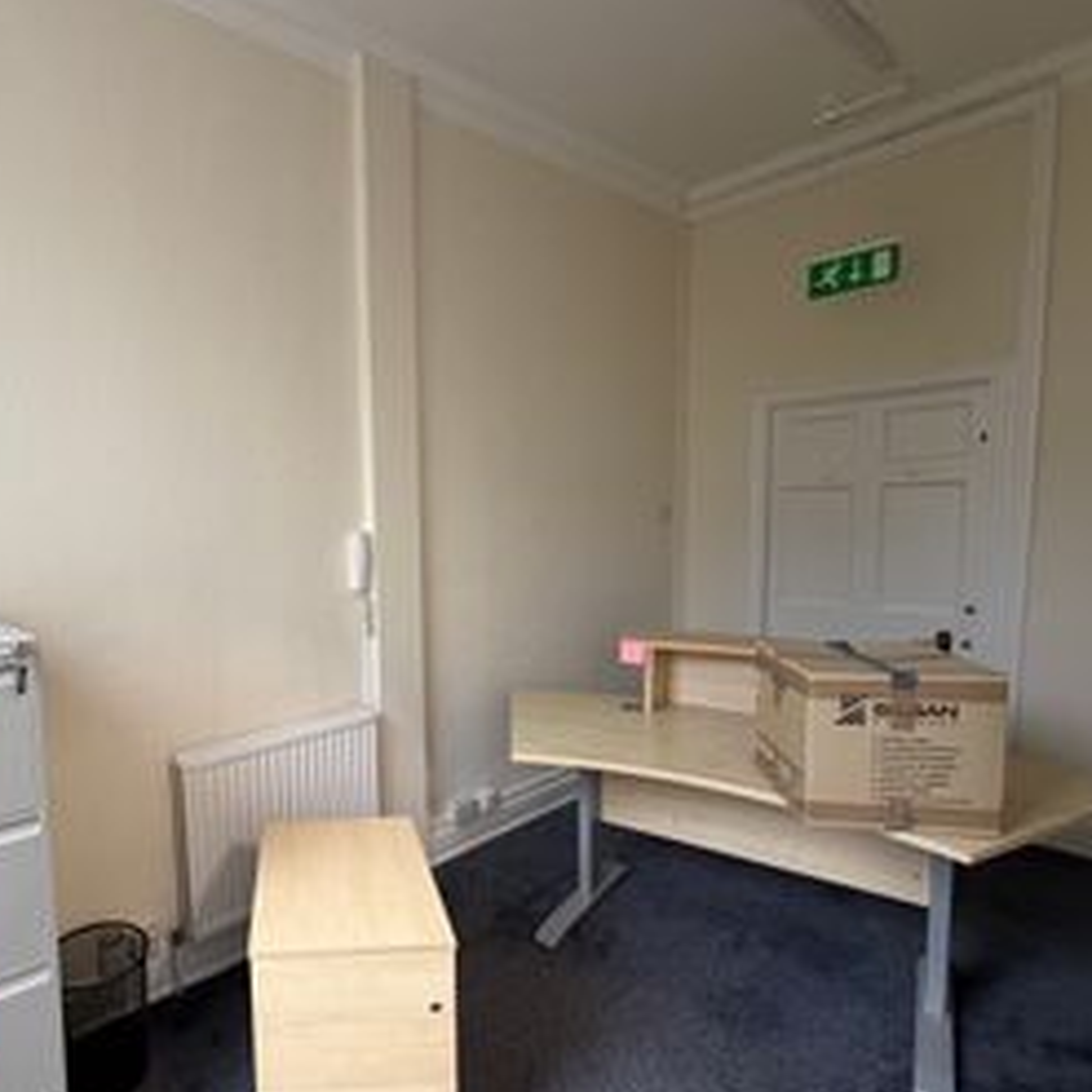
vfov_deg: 74.8
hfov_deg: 71.3
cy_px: 579
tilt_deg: -5.9
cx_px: 318
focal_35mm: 20
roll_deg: +2.1
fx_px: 714
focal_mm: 2.22
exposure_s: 1/50
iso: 250
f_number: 2.2
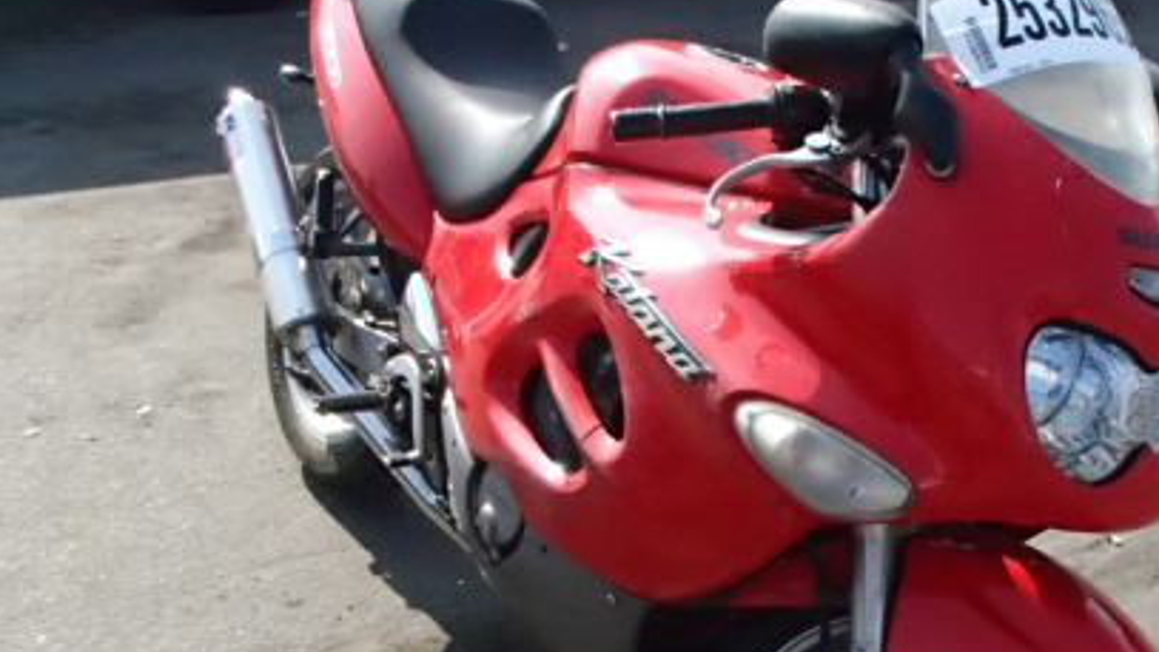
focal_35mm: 48
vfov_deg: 24.7
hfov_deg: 42.3
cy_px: 461
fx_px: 1475
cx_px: 775
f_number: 11
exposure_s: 1/800
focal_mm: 5
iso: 1600
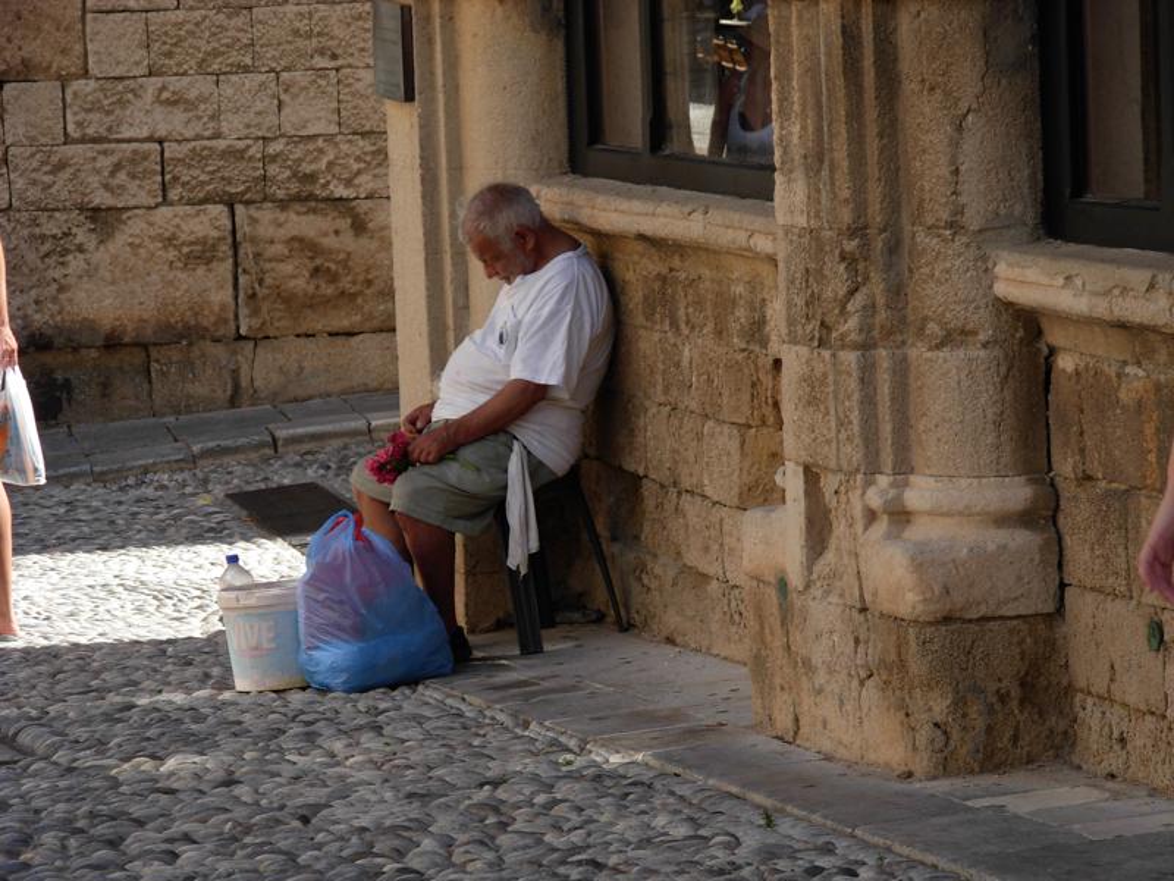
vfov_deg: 7.8
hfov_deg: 10.4
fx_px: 6444
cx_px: 587
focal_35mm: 190
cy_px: 440
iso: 79
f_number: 5
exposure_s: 1/181
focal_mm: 31.4
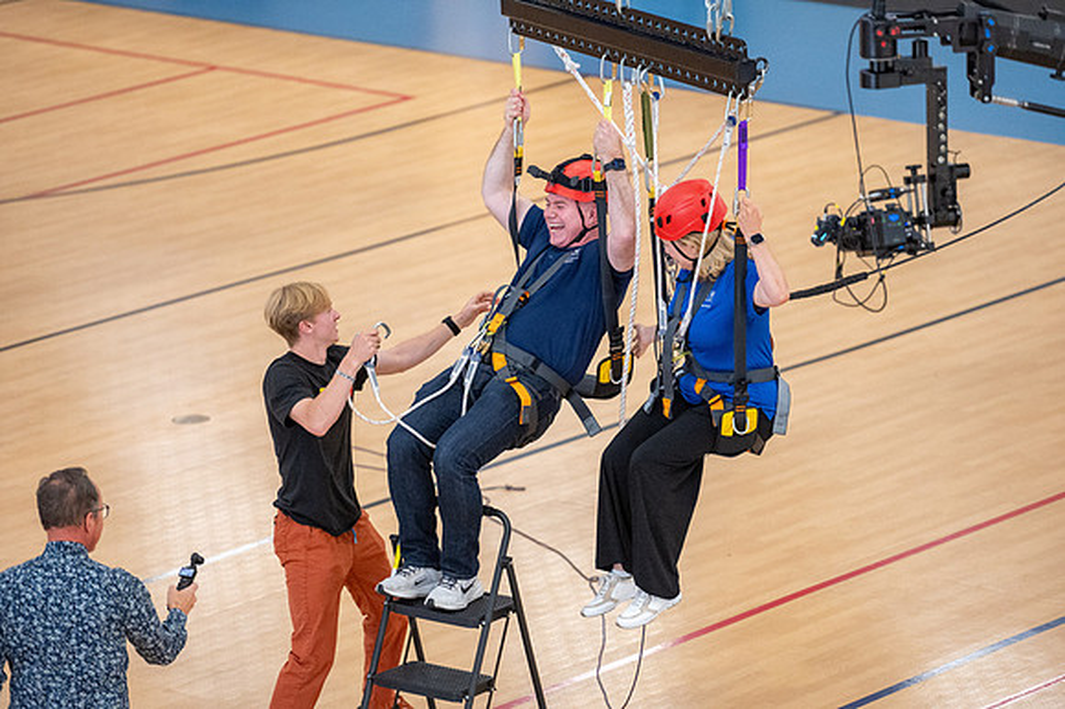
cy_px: 354
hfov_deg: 10.3
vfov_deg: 6.9
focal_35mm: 200
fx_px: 5913
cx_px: 532
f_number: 2.8
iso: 6400
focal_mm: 200
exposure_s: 1/1000
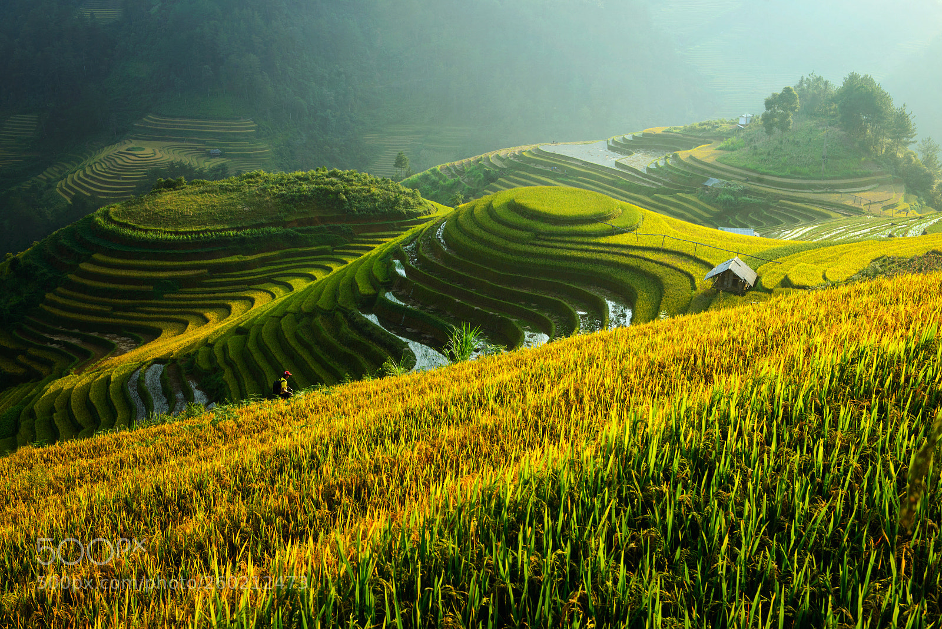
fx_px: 1047
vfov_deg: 33.4
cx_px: 471
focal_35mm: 40
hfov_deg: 48.4
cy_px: 314
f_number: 9
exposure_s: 1/160
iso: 160
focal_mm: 40
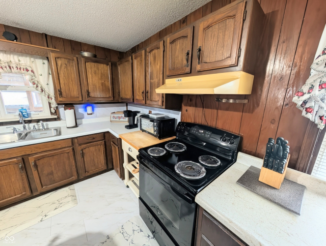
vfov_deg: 94.6
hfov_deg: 110.5
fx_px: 113
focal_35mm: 12
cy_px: 123
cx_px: 163
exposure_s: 1/23.8
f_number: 1.7
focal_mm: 2.02
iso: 79
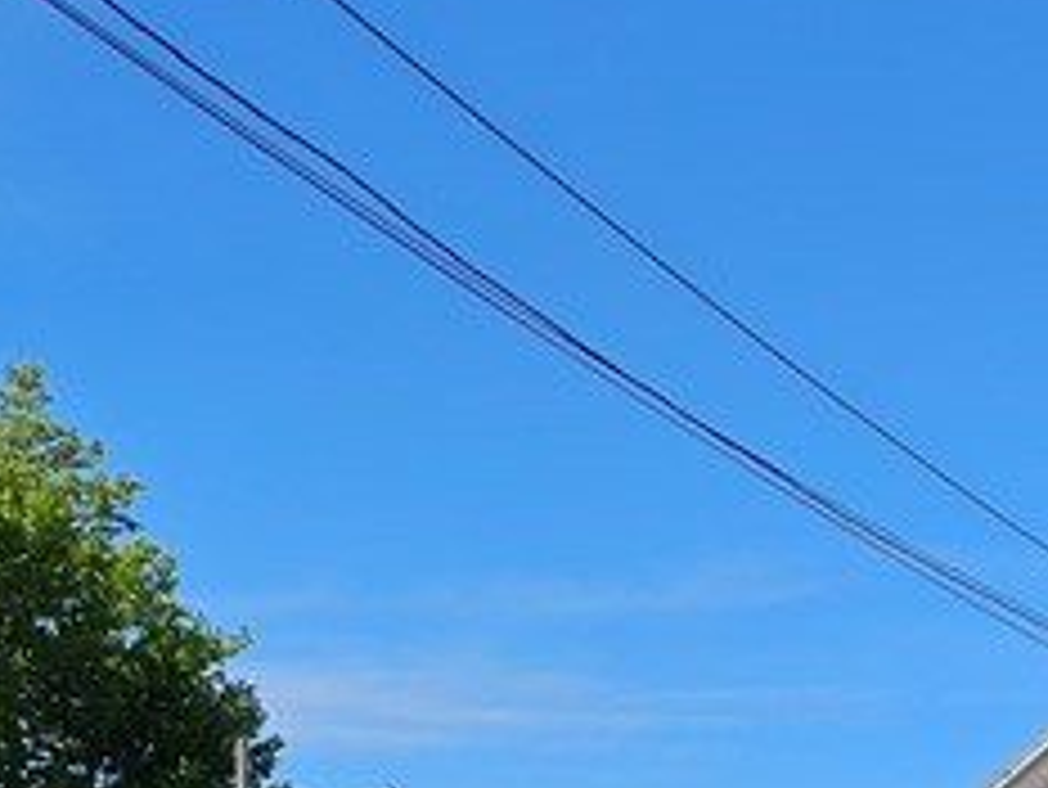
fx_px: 3059
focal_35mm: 101
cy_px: 1373
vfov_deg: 13.3
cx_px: 1417
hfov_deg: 18.0
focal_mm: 6.3
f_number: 1.7
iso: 10
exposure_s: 1/890
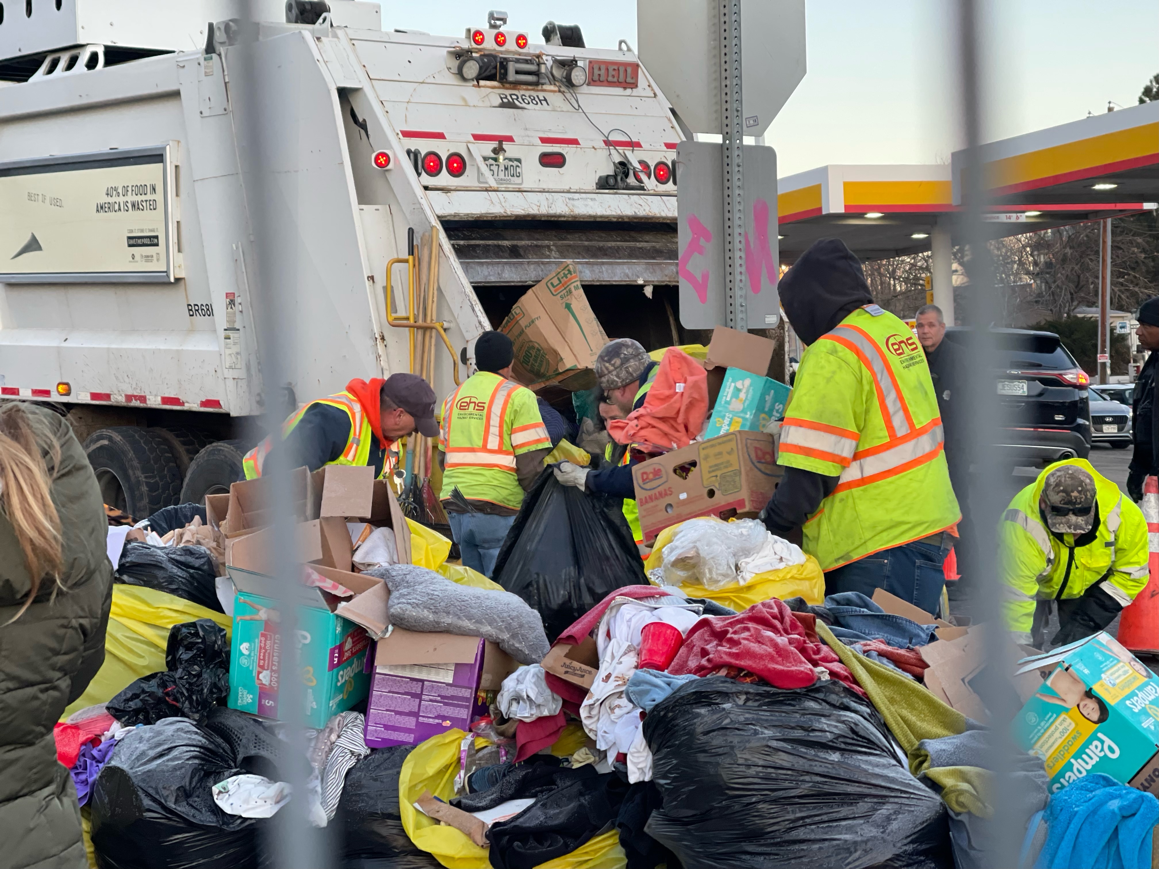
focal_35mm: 64
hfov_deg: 30.3
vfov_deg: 22.9
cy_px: 434
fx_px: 2143
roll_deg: +2.3
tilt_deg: +1.0
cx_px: 580
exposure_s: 1/121
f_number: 2.2
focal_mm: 7.5
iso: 80
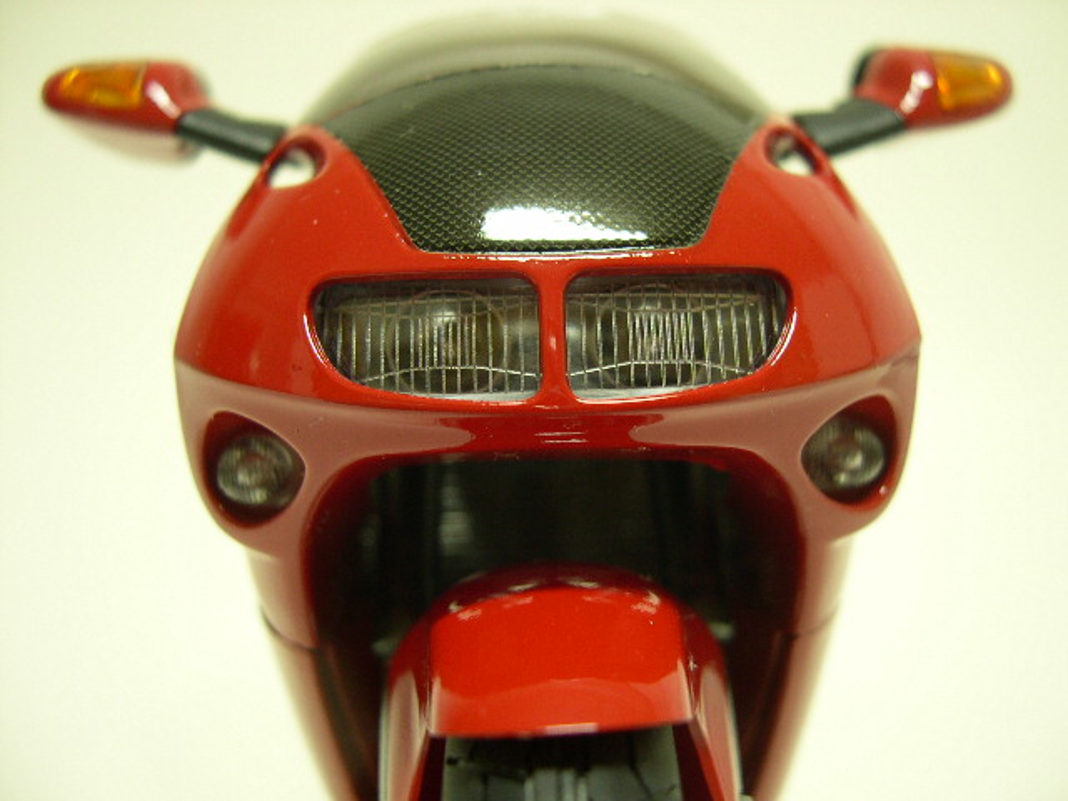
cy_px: 400
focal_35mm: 38
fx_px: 1172
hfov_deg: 49.0
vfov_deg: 37.7
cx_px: 534
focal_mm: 8
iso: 165
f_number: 2.8
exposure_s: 1/4.4
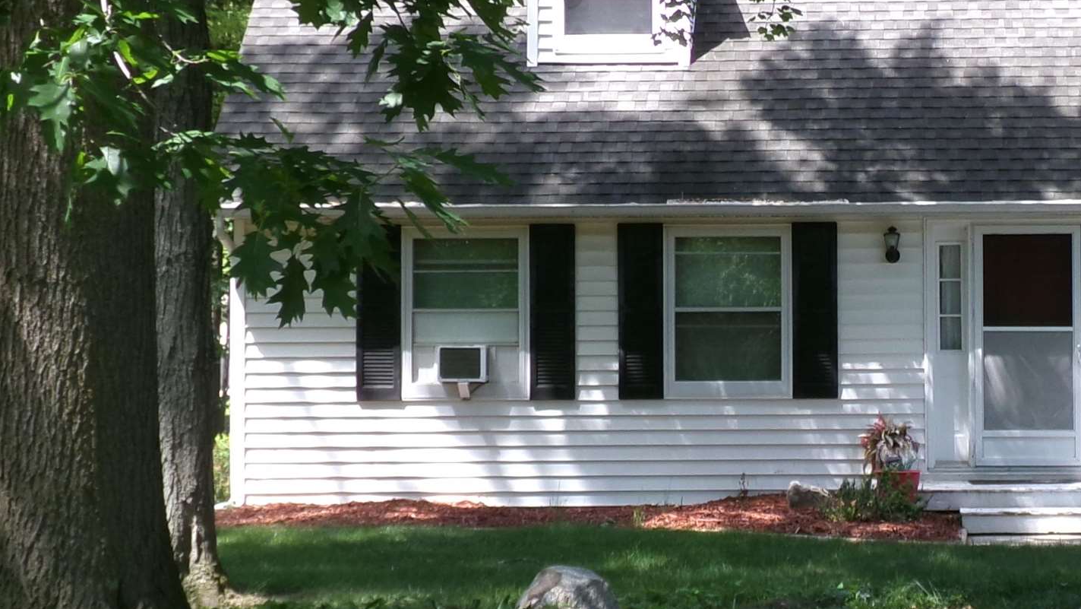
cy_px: 265
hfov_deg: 24.2
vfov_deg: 13.9
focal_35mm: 87
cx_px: 825
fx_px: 2494
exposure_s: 1/100
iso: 100
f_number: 4
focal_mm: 6.6
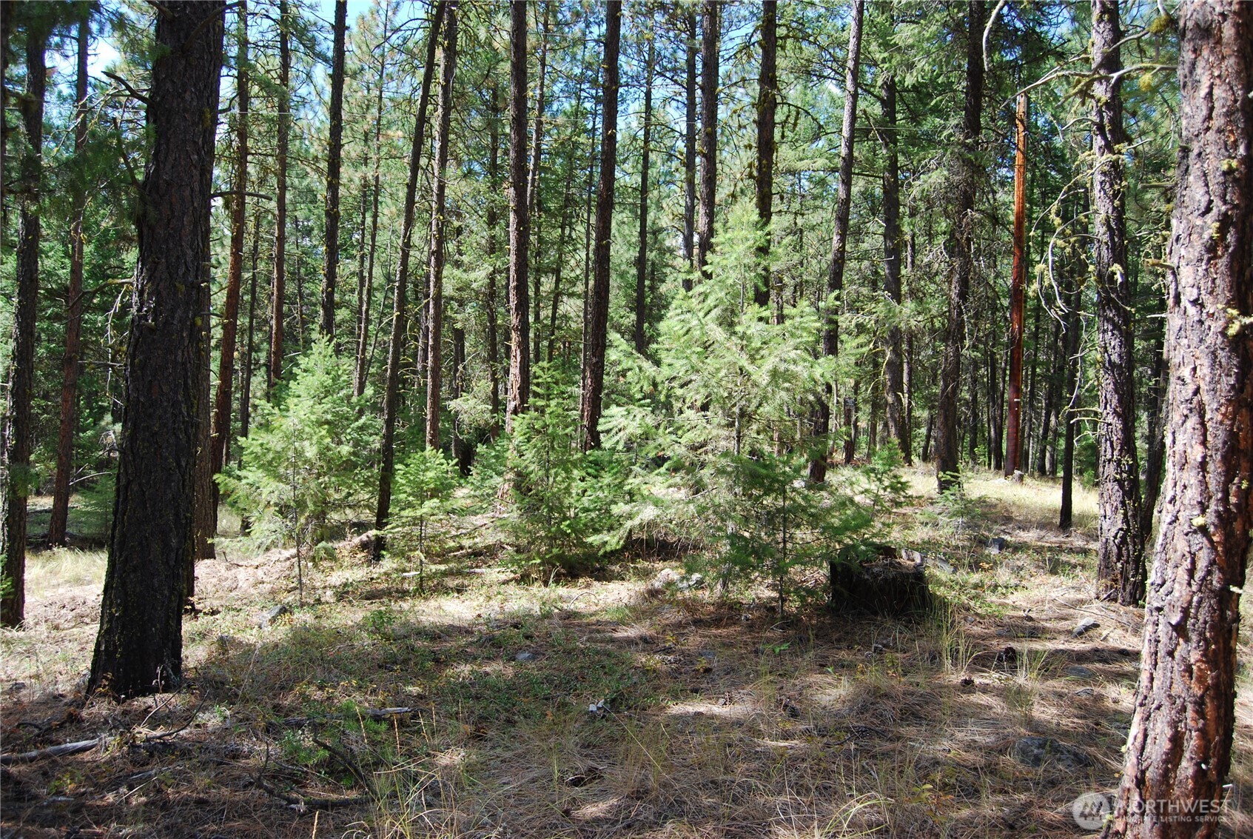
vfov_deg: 48.0
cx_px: 626
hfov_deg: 67.3
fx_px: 941
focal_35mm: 27
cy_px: 420
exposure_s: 1/125
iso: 100
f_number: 5.6
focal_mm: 18
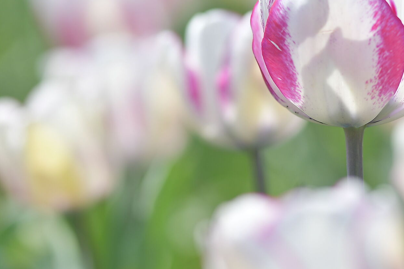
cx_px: 271
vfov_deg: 5.6
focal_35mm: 246
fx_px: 2760
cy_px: 103
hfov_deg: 8.4
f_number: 2.2
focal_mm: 85
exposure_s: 1/2000
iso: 100
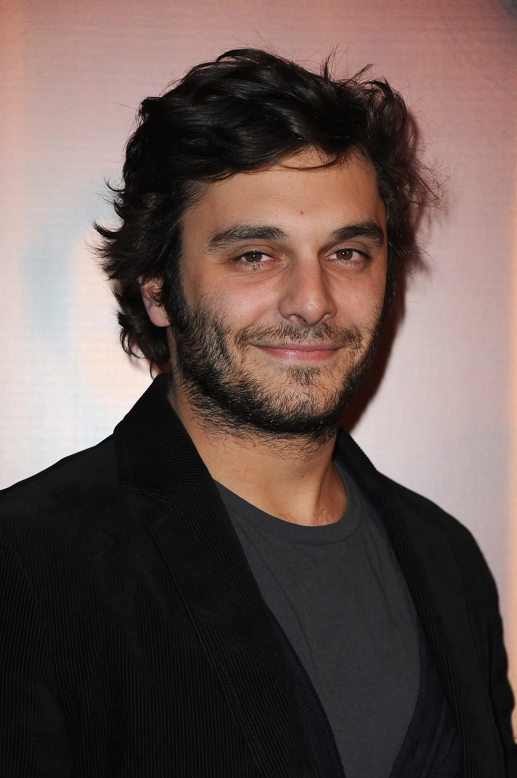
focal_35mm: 160
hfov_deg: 8.6
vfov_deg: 12.8
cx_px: 258
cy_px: 389
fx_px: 3453
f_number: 7.1
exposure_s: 1/250
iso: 800
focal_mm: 160
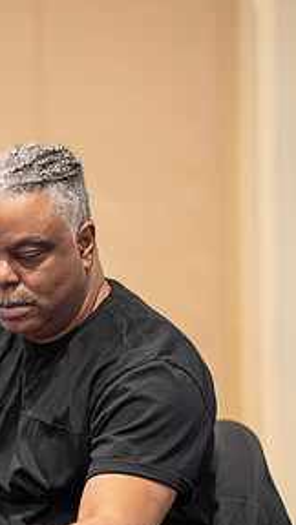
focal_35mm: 139
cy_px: 335
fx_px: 1940
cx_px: 37
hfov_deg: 8.7
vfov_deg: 15.4
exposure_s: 1/125
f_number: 1.8
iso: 800
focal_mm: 85
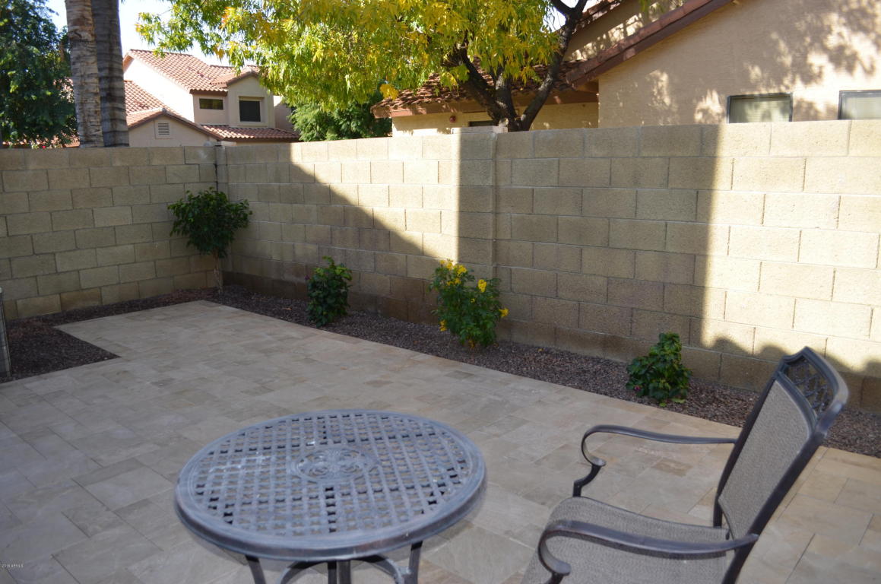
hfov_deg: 67.5
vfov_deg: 47.7
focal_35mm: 27
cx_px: 440
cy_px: 292
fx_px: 659
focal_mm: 18
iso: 100
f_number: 4.5
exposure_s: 1/200
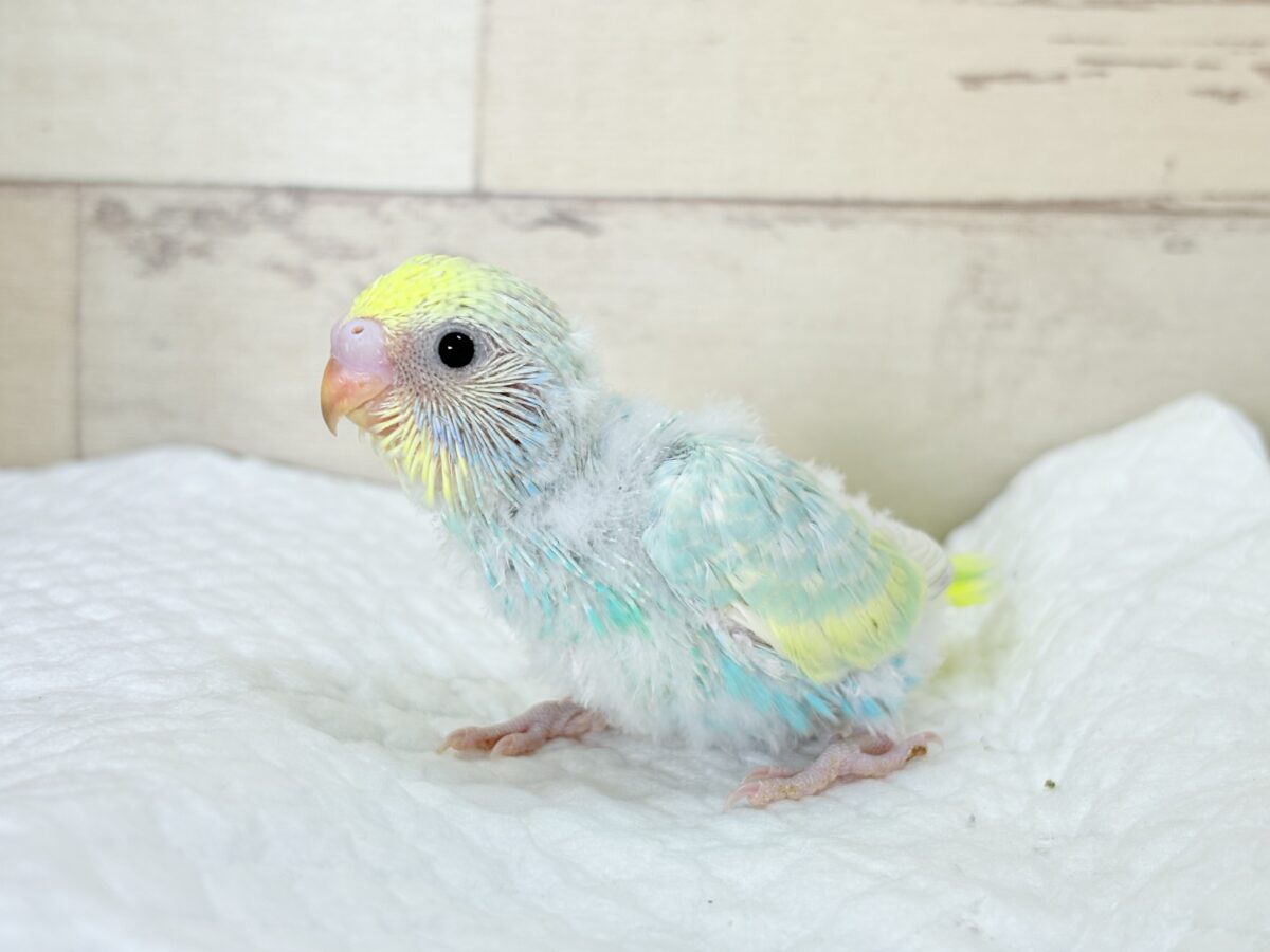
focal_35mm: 52
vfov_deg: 28.0
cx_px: 635
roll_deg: -1.3
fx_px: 1908
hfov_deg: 36.8
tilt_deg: -10.7
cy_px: 476
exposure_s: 1/50
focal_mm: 5.96
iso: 32
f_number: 1.6
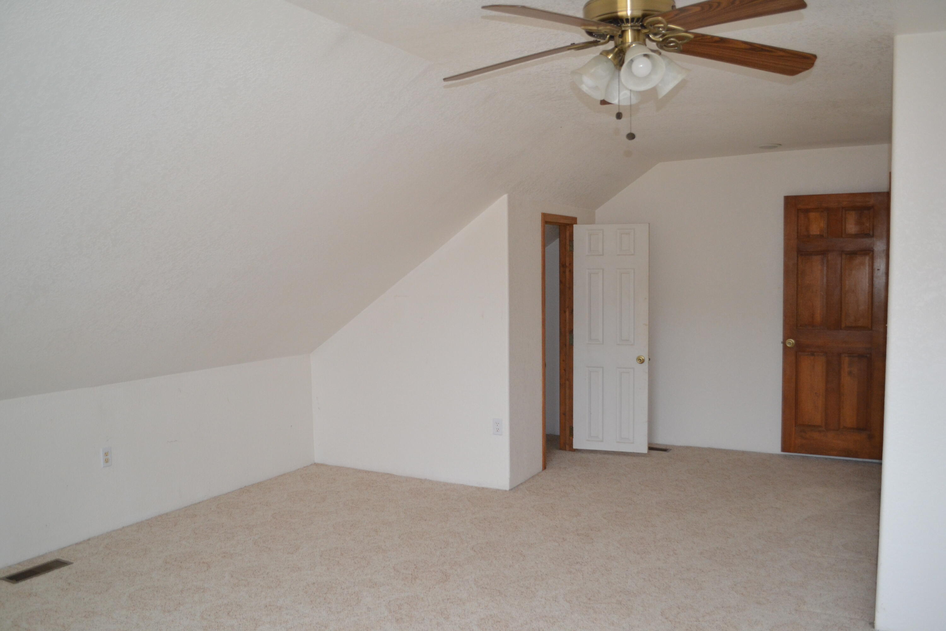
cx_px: 473
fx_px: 788
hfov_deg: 61.9
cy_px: 316
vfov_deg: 43.6
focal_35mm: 30
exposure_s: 1/60
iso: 1000
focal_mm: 20
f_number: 3.8
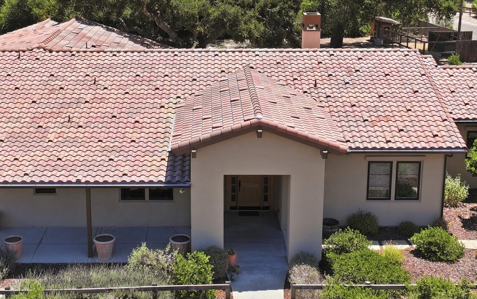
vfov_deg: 23.0
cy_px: 94
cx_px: 204
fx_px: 728
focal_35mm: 56
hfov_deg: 36.2
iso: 120
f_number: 2.8
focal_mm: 12.3
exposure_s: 1/2000
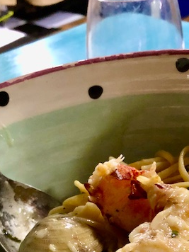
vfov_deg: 28.5
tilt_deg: -41.7
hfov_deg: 23.3
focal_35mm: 63
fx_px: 459
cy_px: 263
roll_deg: +7.3
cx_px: 101
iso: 125
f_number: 1.8
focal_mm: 4
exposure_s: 1/4
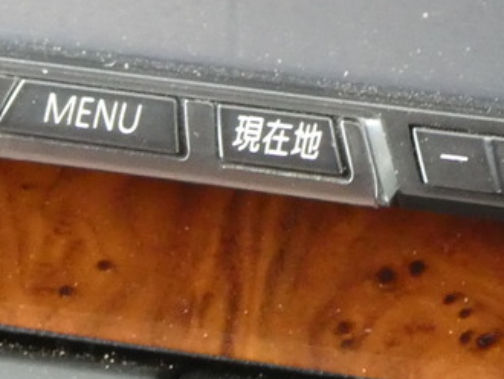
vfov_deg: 4.7
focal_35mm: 315
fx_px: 4590
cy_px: -309
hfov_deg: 6.3
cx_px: 260
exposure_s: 1/80
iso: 640
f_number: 4.4
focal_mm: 11.7
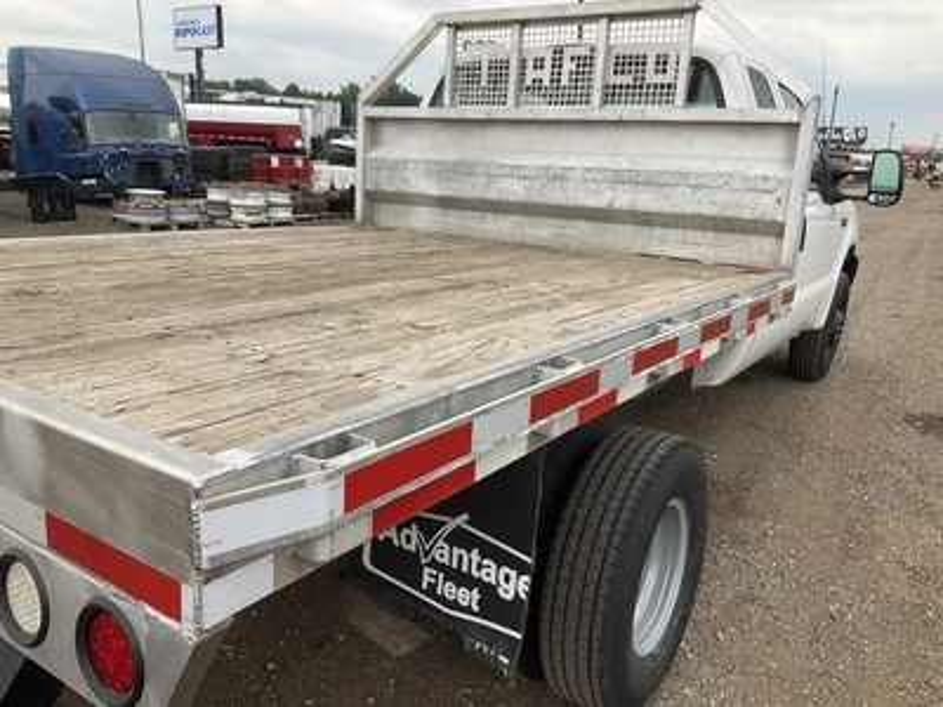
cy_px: 354
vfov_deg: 48.2
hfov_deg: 61.7
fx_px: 790
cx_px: 472
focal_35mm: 29
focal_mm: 3
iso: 25
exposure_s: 1/635
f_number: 1.8
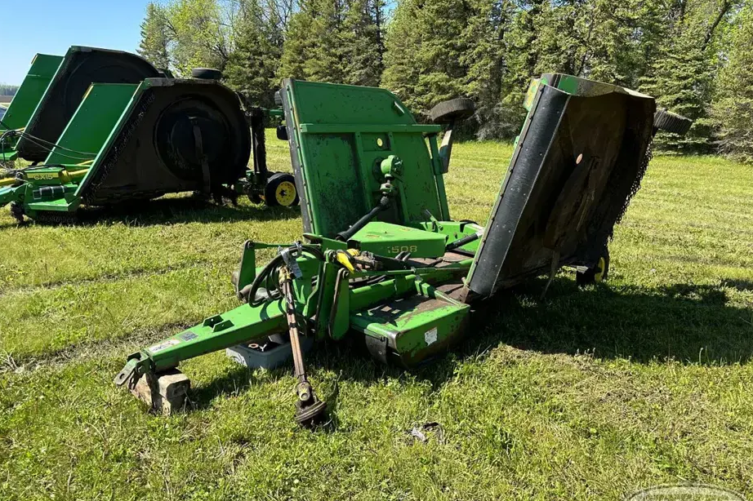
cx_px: 375
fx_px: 544
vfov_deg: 49.5
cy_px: 245
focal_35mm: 26
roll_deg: -0.1
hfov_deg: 69.4
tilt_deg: -10.8
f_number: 1.78
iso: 80
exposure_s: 1/1721
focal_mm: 6.86
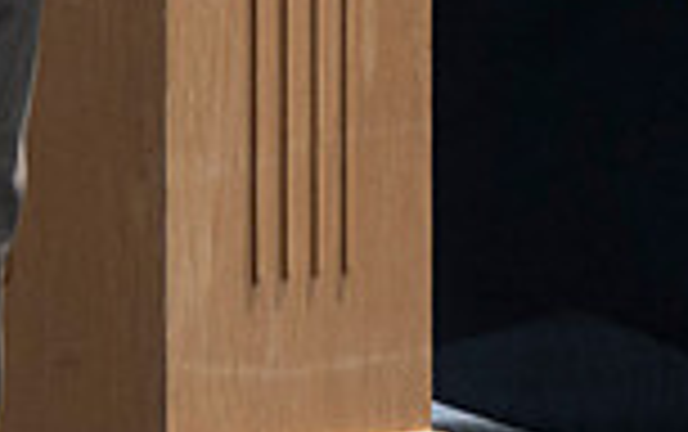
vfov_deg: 2.0
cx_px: -44
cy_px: -912
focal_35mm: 665
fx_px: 12483
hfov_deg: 3.2
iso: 200
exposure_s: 1/250
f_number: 13
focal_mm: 70
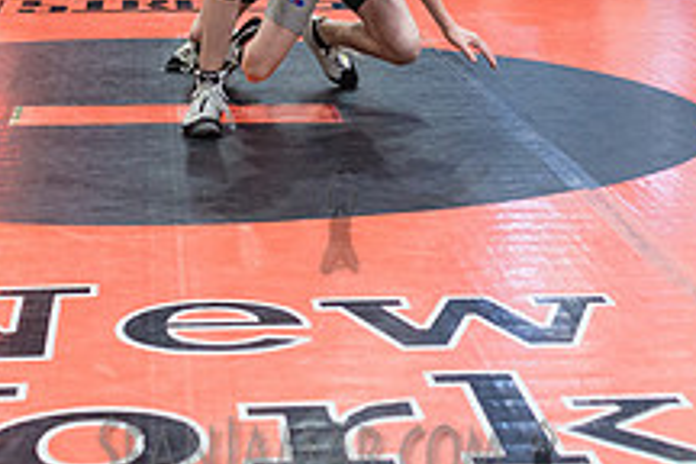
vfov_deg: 13.1
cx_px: 338
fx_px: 1972
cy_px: -95
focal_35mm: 102
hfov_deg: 20.0
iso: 4000
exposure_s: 1/400
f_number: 3.5
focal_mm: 35
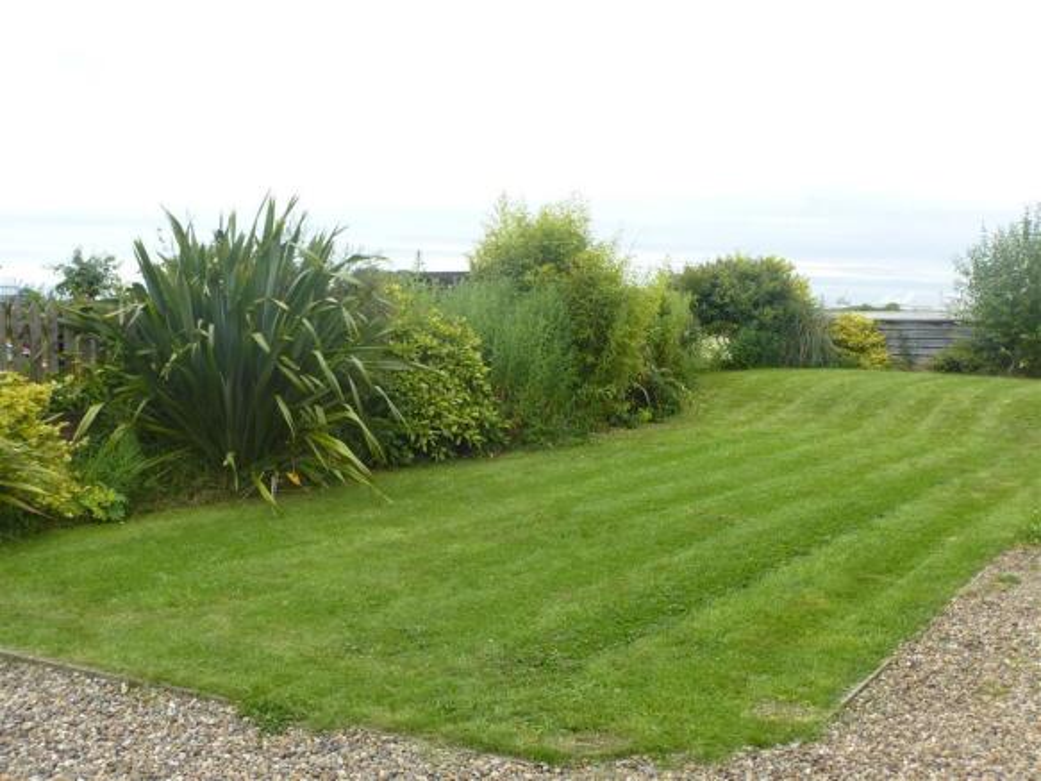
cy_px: 390
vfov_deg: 42.9
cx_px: 520
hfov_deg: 55.4
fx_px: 992
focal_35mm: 33
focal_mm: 5.9
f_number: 4
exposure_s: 1/320
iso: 100
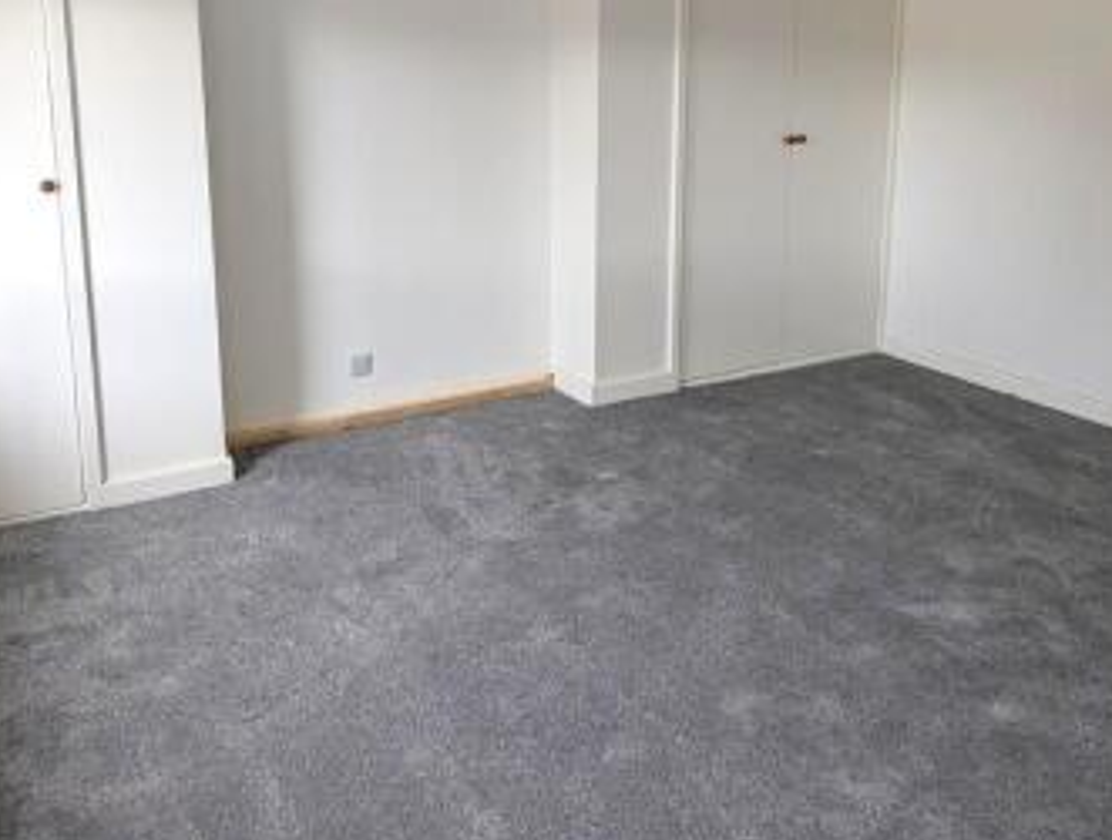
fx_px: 902
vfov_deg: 48.2
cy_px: 220
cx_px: 464
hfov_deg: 62.9
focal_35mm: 28
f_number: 2.2
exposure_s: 1/47.9
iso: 48
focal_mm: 2.35
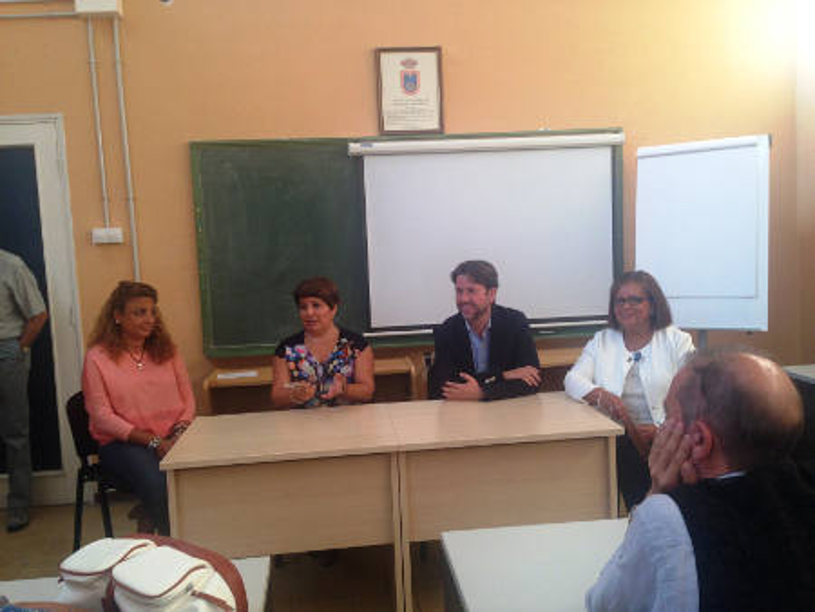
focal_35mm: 33
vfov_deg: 43.0
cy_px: 306
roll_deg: +1.3
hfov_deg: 55.3
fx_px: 777
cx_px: 408
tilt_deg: -4.1
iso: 64
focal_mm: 4.12
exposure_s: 1/120
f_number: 2.4
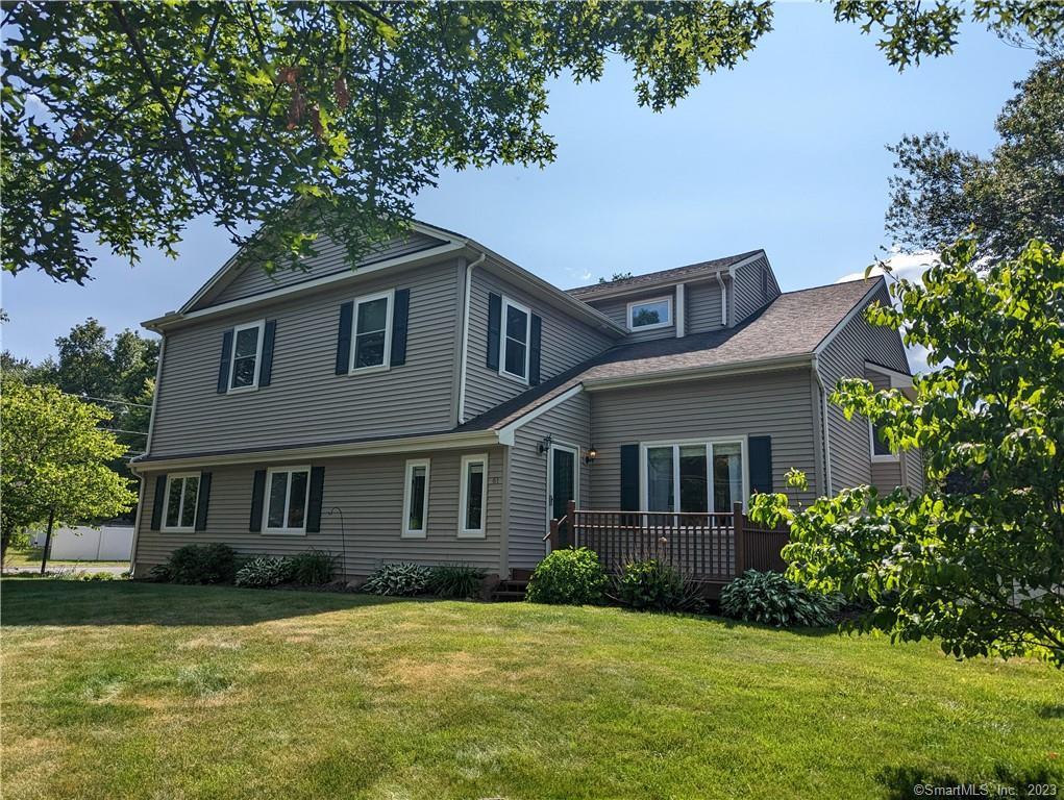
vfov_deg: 56.9
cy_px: 400
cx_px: 532
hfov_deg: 71.5
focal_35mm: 24
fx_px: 738
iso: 47
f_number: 1.85
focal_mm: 6.81
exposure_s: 1/3236
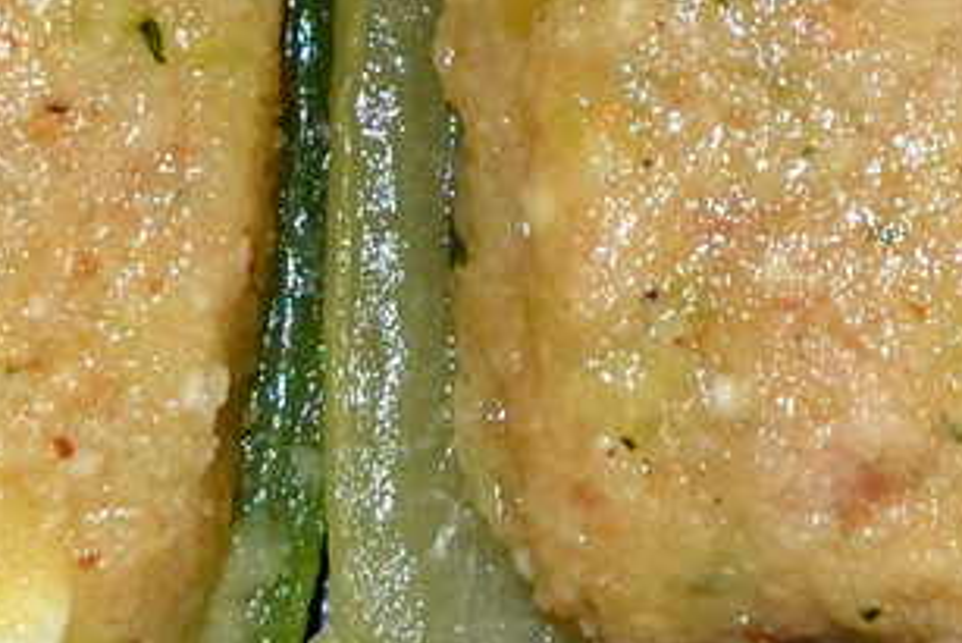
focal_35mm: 172
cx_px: 1282
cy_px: -259
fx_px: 4598
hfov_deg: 11.6
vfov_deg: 7.9
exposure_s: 1/60
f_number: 3.8
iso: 280
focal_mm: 22
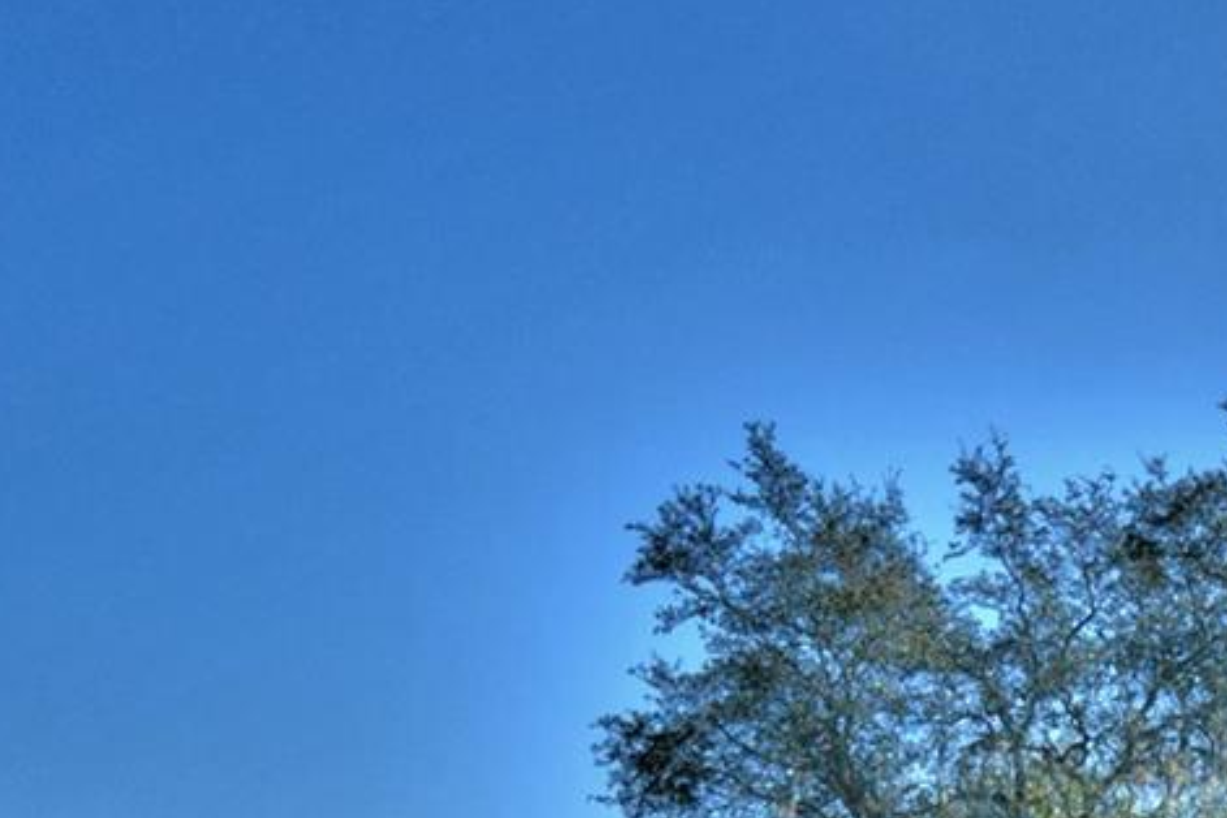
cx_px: 1136
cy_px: 1172
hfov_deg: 19.6
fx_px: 3476
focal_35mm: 102
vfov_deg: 12.8
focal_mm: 20
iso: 100
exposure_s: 1/1250
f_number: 5.6
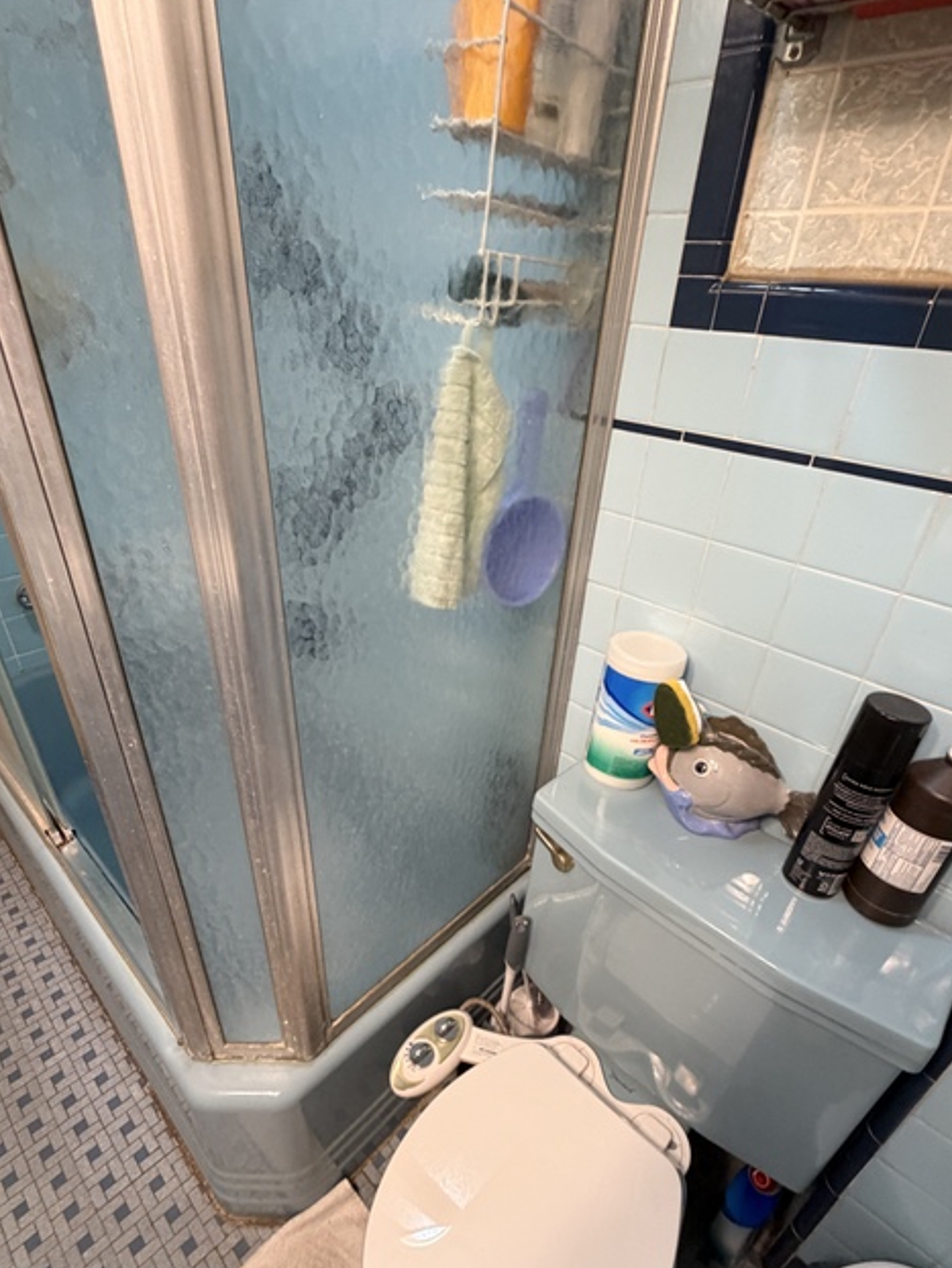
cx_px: 448
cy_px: 689
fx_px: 660
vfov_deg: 87.5
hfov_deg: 71.6
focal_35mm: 18
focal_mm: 2.22
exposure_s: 1/60
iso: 320
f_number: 2.2
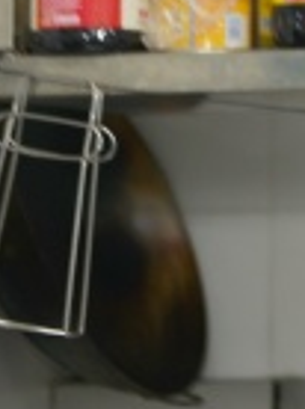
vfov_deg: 8.3
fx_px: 2828
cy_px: 162
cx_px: 865
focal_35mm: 240
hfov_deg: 5.8
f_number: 4
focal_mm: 52
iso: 280
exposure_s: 1/60
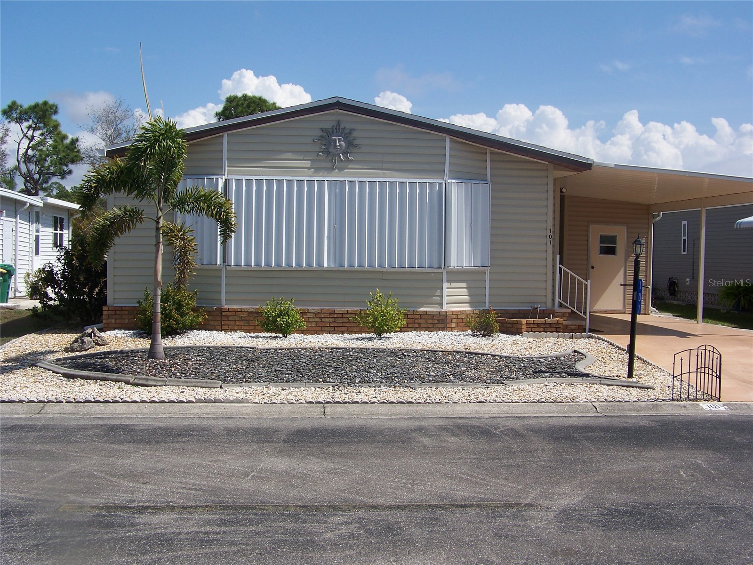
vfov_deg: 33.6
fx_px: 935
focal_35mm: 43
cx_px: 376
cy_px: 282
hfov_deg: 43.9
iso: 64
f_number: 4
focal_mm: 6.75
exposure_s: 1/800
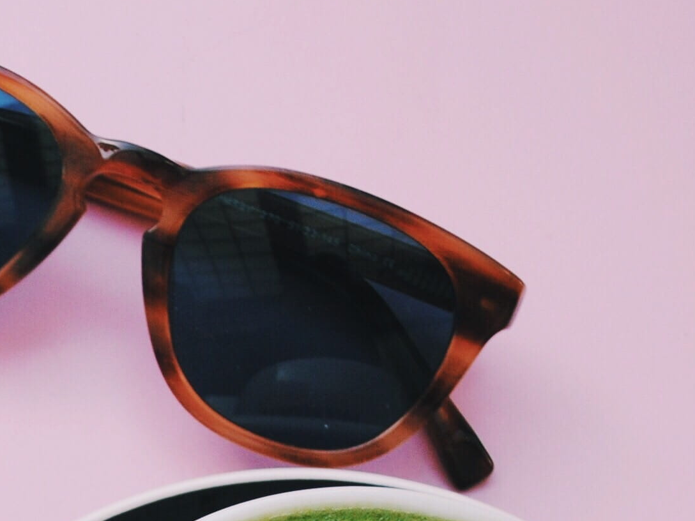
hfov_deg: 10.3
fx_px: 3714
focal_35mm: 185
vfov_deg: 7.8
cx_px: -401
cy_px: 823
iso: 200
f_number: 5.3
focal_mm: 36
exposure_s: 1/125
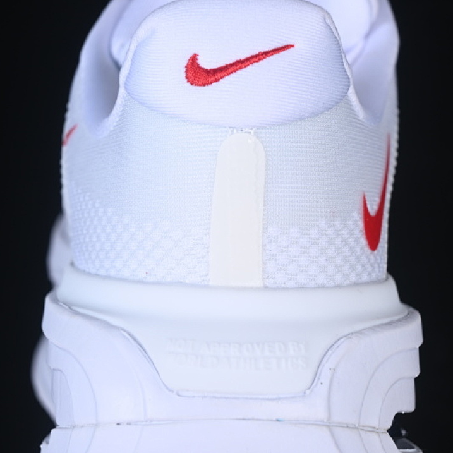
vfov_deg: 18.1
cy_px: 226
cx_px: 231
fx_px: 1421
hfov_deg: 18.1
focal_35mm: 96
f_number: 7.1
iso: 160
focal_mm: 50
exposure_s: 1/100
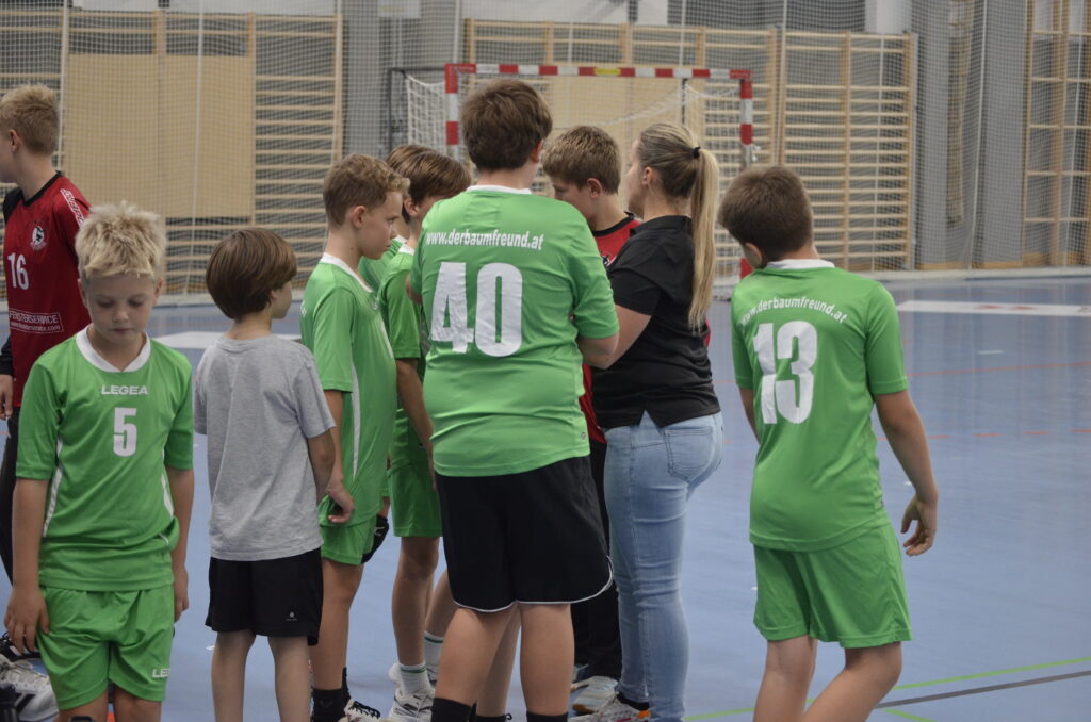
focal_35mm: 82
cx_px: 546
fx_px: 2495
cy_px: 361
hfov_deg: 24.7
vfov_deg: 16.5
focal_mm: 55
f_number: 4
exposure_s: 1/400
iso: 1600
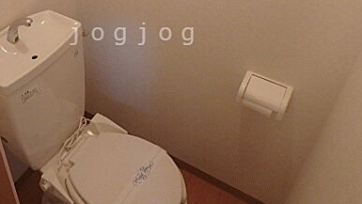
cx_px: 134
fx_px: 365
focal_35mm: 38
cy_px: 34
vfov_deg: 30.3
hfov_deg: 52.2
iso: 500
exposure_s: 1/30
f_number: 3.5
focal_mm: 3.7
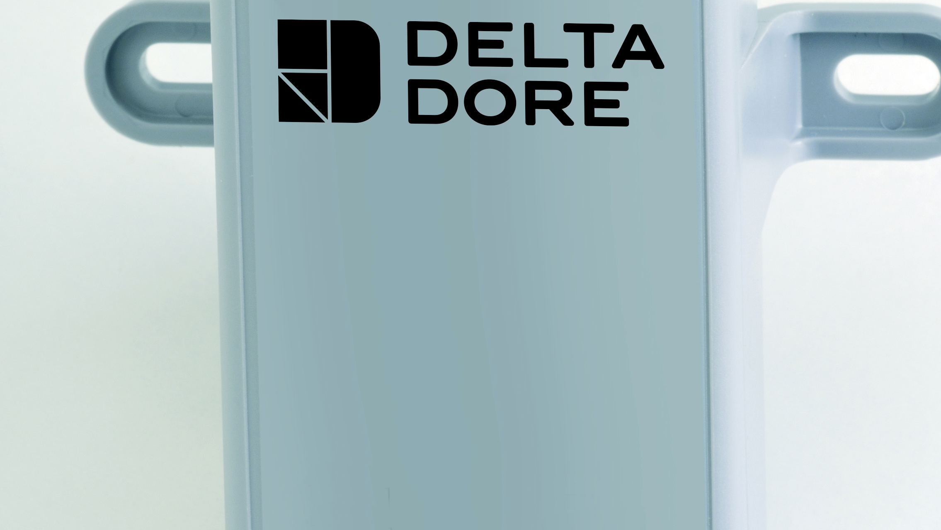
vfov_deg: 7.5
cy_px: 145
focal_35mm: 161
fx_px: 4017
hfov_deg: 13.4
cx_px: 511
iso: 100
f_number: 25
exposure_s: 1/100
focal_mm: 60
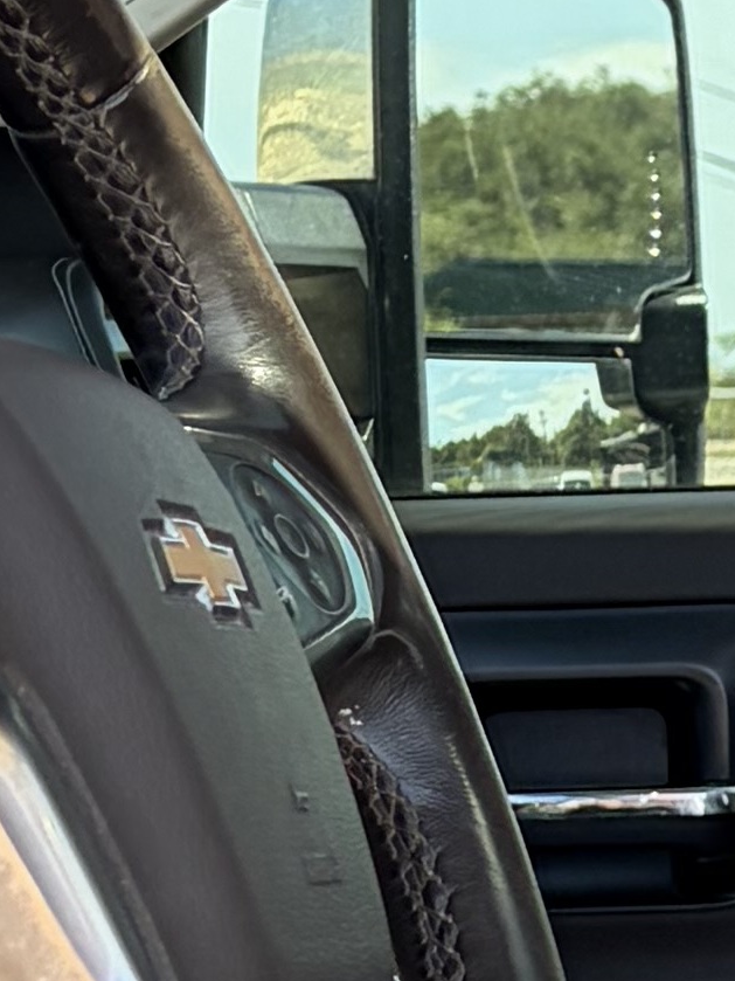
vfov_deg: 11.2
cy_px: 678
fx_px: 5012
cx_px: 1678
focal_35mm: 177
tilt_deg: -2.6
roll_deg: -0.5
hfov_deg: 7.9
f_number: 1.6
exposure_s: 1/350
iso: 64
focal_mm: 5.96
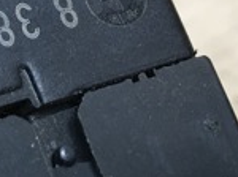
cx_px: -111
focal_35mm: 124
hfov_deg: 14.9
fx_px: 851
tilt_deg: -48.2
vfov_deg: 11.9
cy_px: 32
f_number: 2.2
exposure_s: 1/33
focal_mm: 4.15
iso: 100
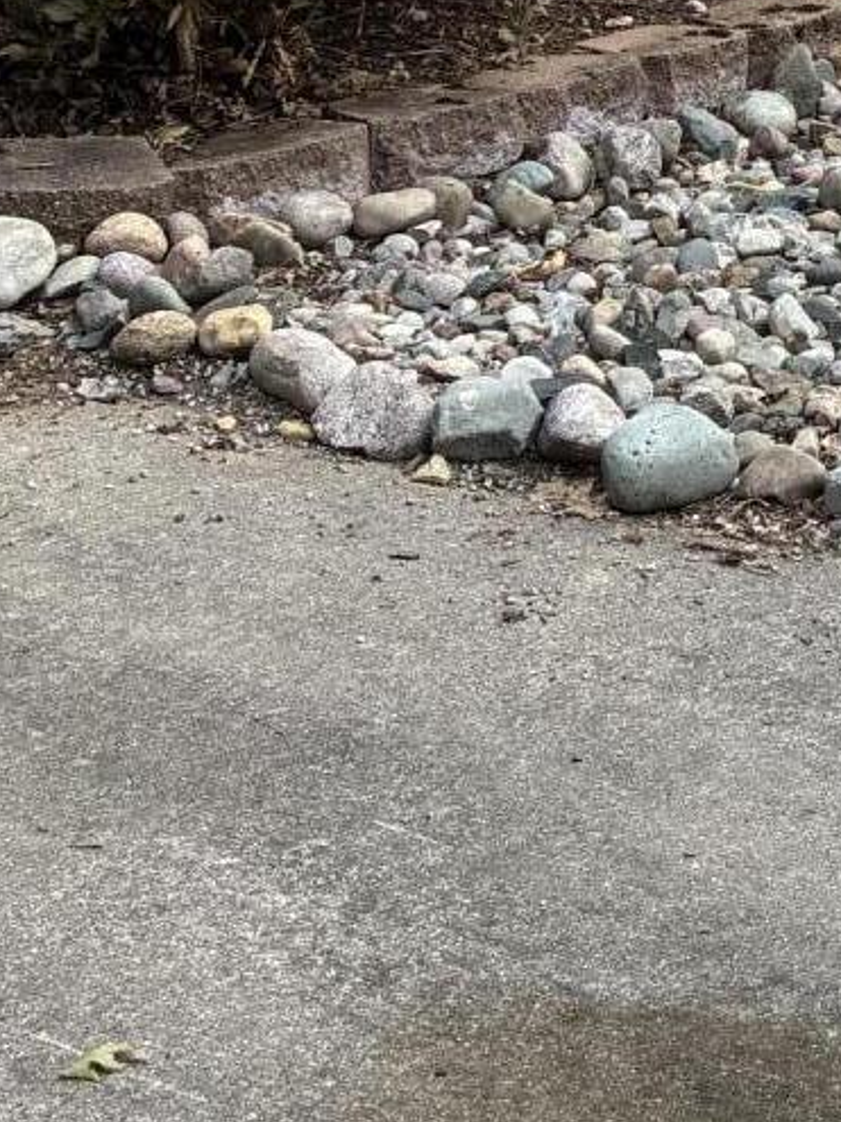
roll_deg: +0.8
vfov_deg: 16.2
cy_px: -809
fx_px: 3403
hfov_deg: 13.5
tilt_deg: +3.0
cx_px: 1156
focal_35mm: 105
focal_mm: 4.2
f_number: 1.64
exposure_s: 1/388
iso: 32
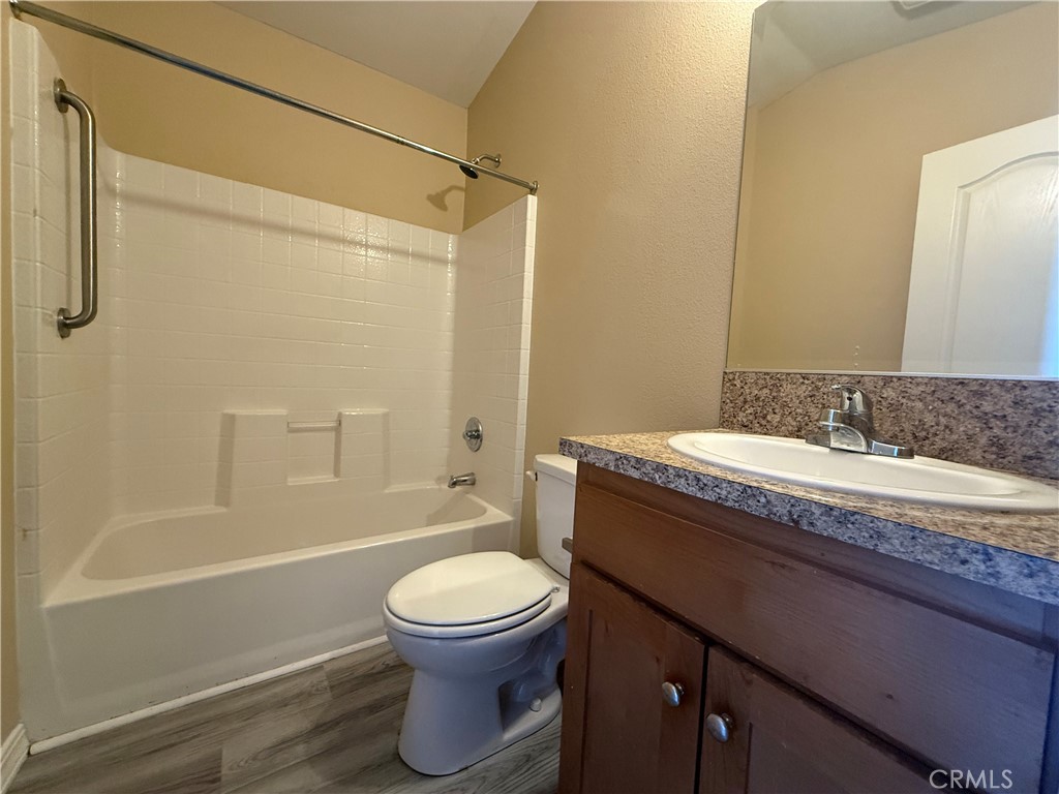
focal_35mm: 14
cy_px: 397
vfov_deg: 85.7
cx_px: 530
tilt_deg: -2.8
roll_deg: -2.6
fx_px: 428
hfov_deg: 102.1
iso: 320
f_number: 2.2
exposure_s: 1/60
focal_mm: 2.22
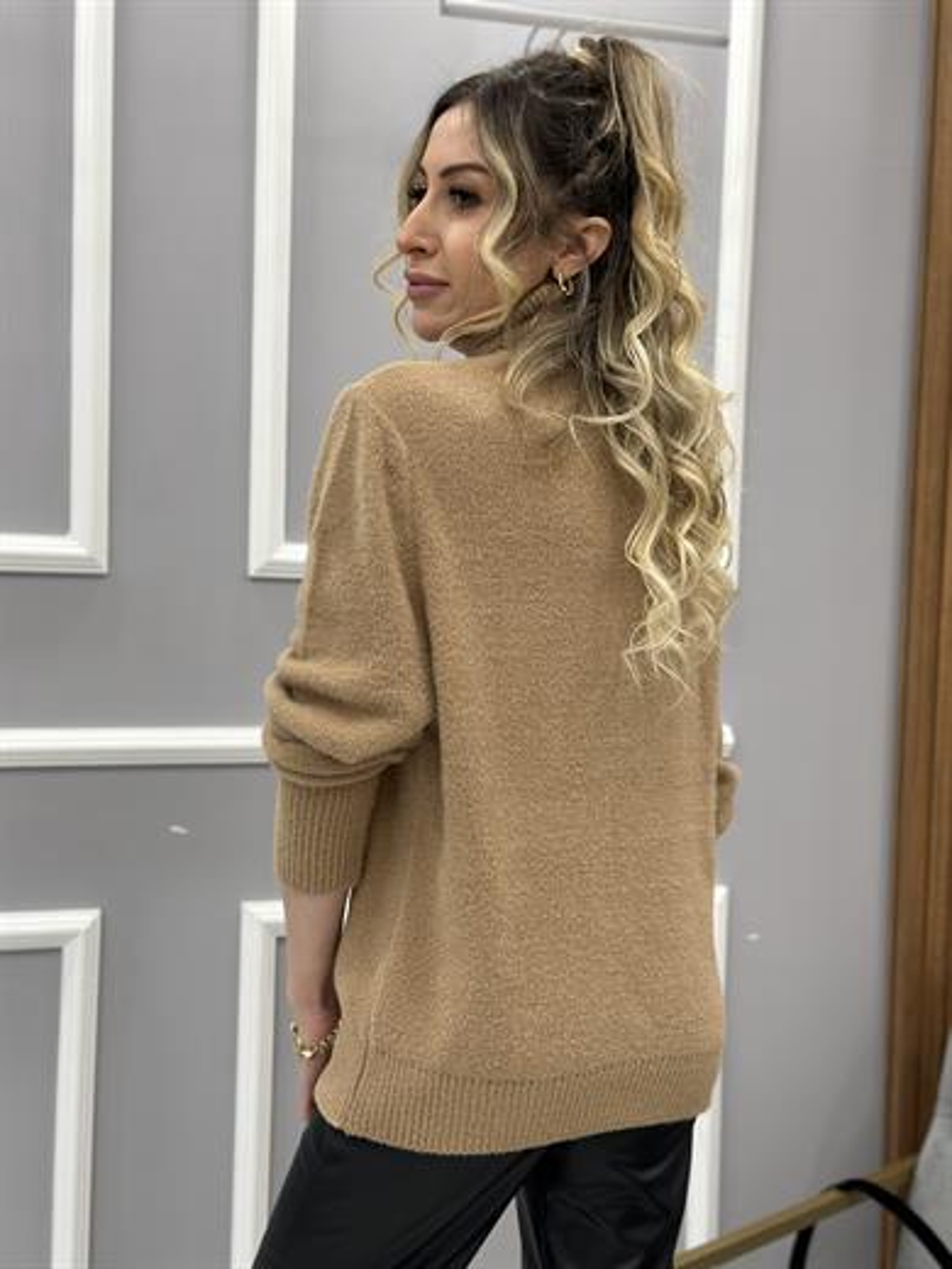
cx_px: 476
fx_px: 1760
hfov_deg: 30.3
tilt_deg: -2.4
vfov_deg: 39.7
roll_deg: -2.2
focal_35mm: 48
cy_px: 634
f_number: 1.78
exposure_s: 1/100
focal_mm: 6.86
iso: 125
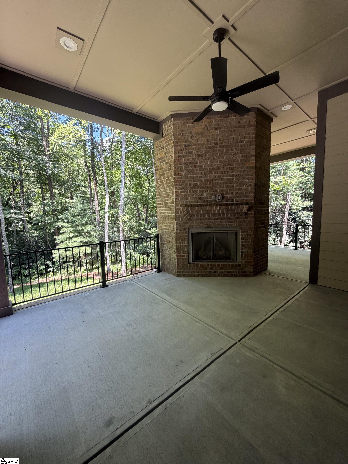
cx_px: 174
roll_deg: +1.0
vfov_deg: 102.1
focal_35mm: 14
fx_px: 188
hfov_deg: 85.7
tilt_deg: -5.5
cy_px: 232
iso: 100
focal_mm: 2.22
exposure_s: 1/121
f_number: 2.2
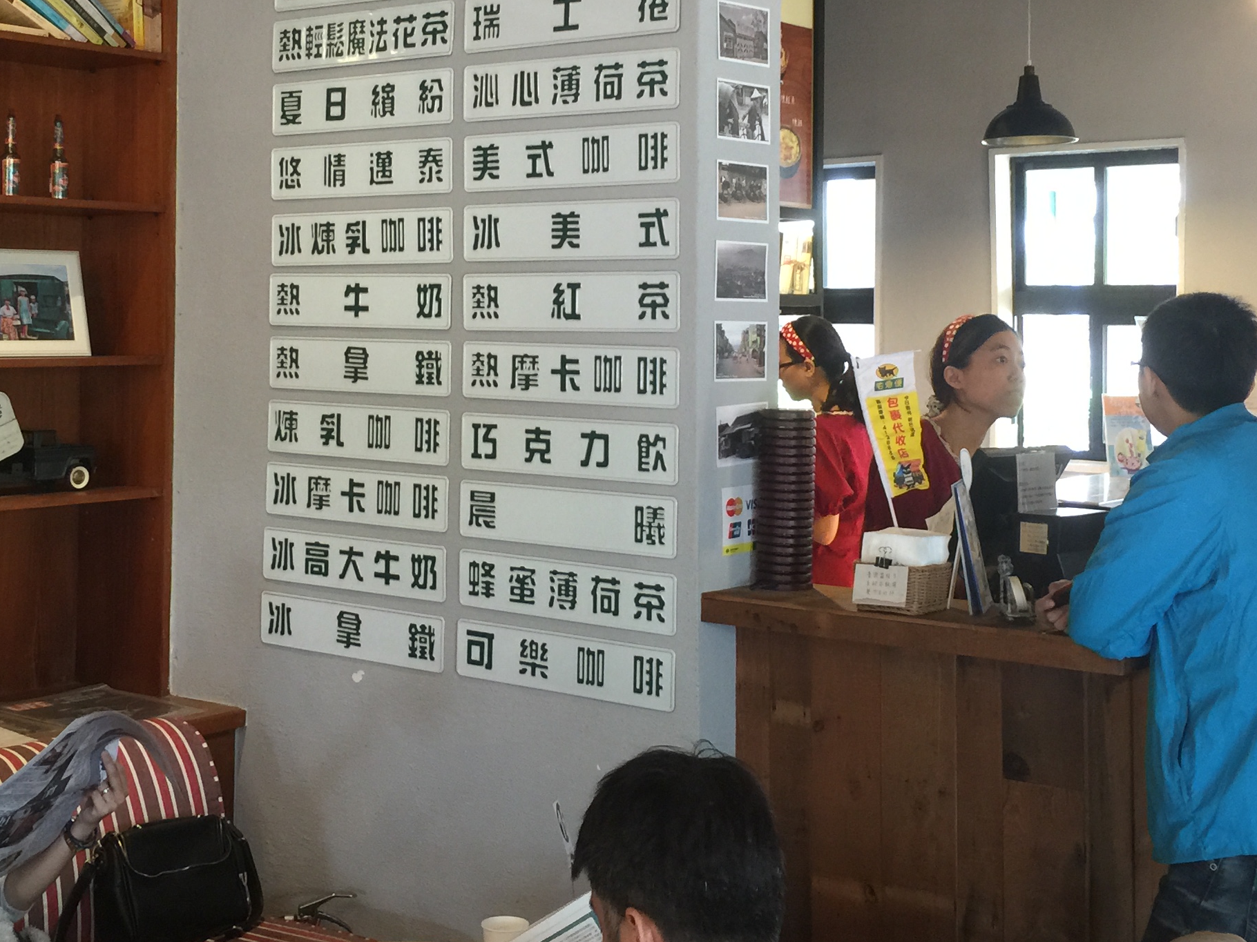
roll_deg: -2.2
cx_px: 590
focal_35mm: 52
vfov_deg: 27.8
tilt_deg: +1.1
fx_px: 1888
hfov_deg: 36.8
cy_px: 288
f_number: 2.2
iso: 80
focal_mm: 4.15
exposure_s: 1/15
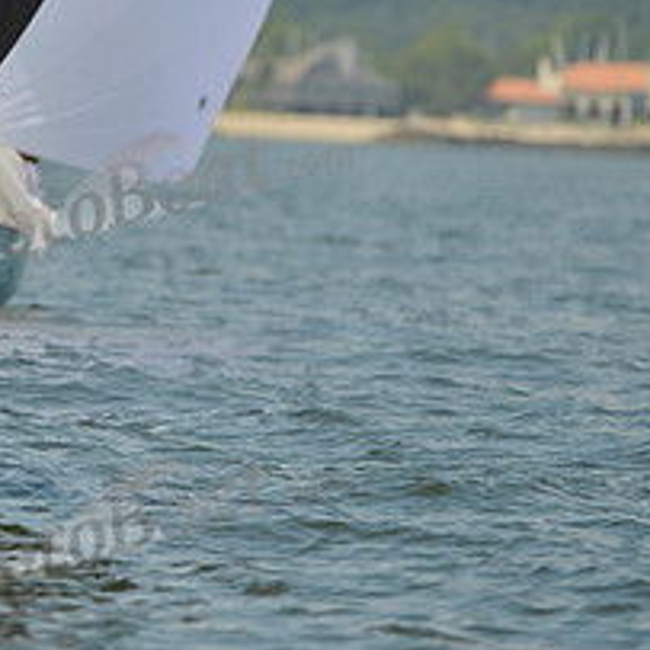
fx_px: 20649
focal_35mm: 972
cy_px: 78
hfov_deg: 1.8
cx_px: -259
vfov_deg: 1.8
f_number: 6.3
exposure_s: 1/1250
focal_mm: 400
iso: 200
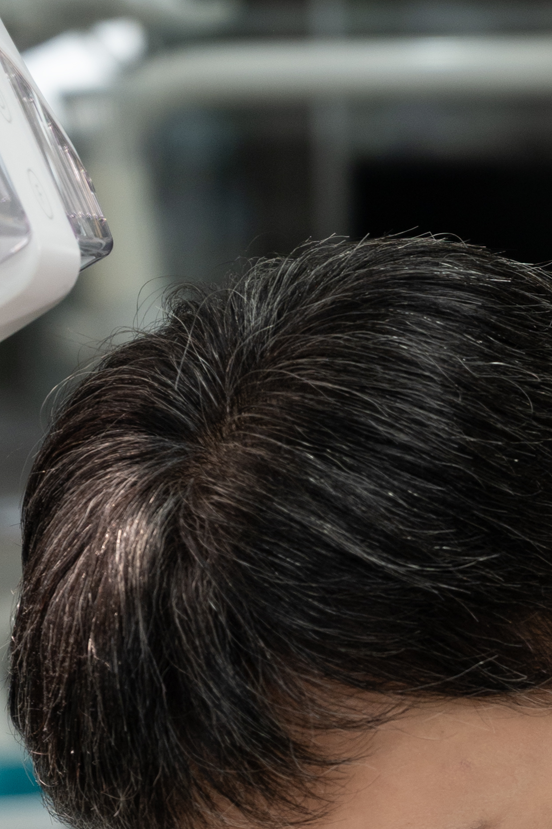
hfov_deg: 6.0
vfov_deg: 8.9
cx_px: 816
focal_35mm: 227
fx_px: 5227
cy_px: 1231
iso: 500
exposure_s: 1/200
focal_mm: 70
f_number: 4.5
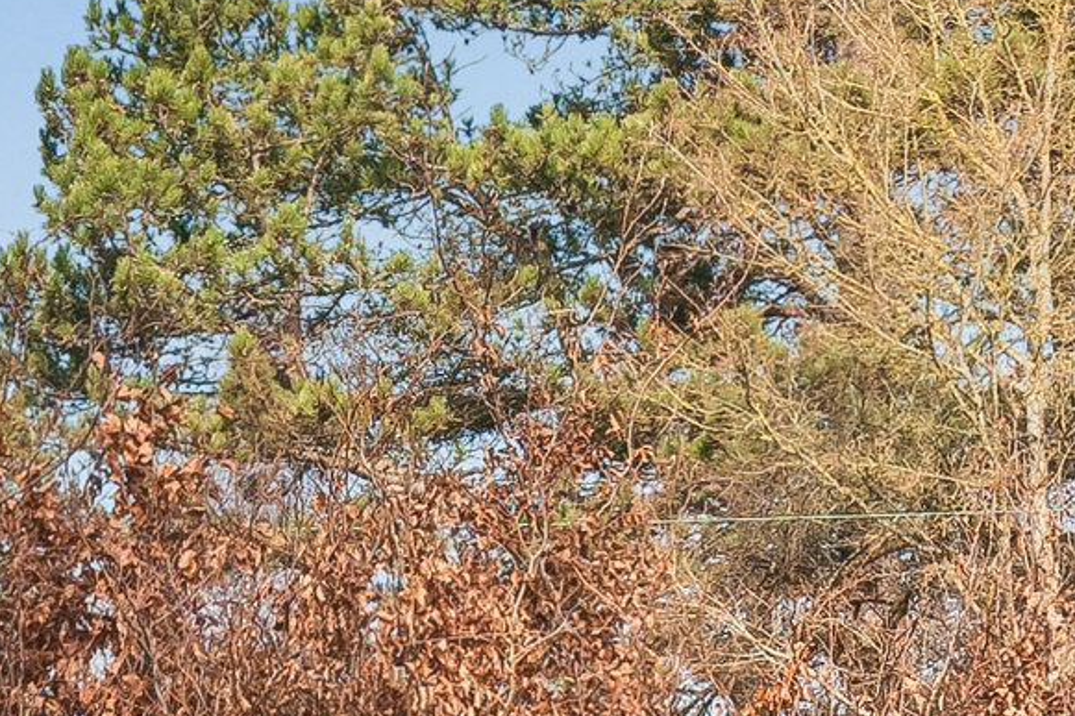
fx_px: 5552
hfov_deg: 10.8
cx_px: -292
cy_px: 1142
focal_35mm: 186
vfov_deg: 7.2
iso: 200
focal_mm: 24
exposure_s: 1/320
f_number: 10
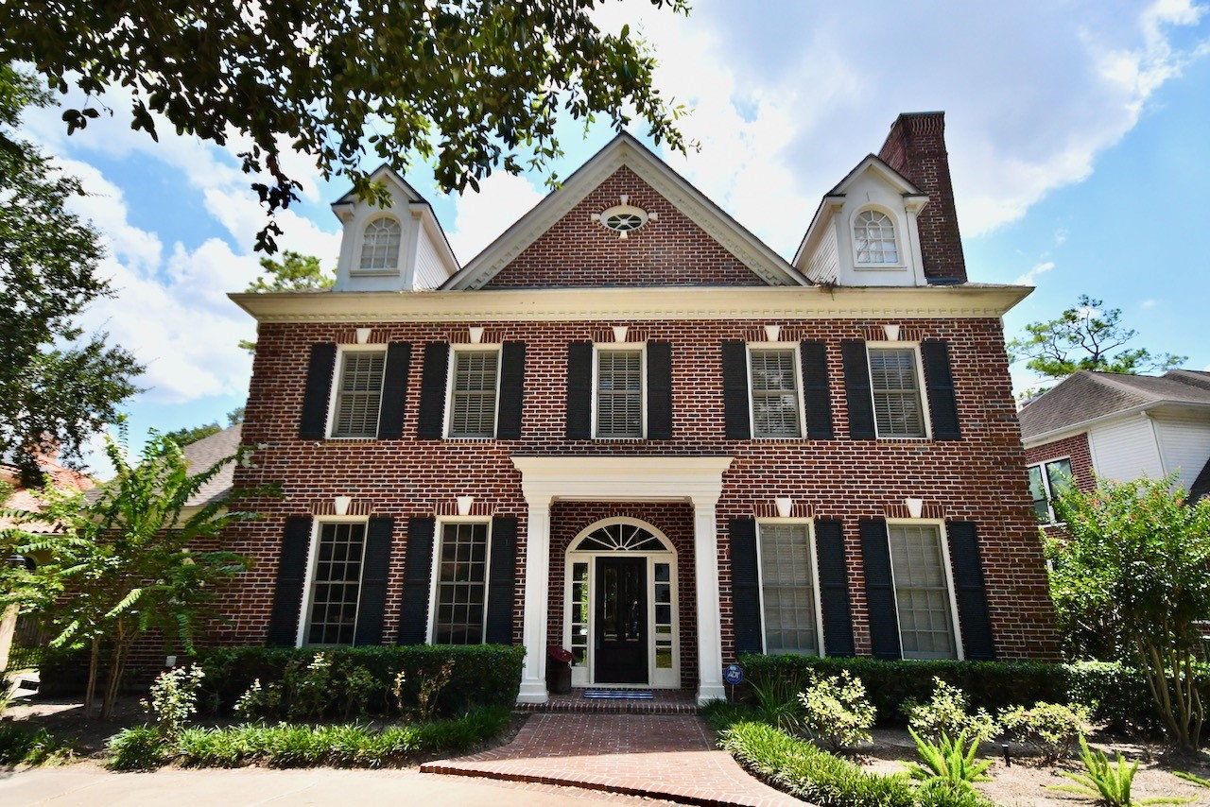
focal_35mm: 19
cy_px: 404
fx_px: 639
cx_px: 605
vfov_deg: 64.6
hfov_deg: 86.9
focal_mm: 13
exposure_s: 1/6400
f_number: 5.6
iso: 1600
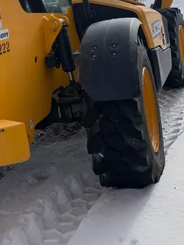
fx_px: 354
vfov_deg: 35.3
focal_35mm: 50
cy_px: 12
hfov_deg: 28.3
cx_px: 30
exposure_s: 1/6452
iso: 25
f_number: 1.8
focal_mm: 4.25
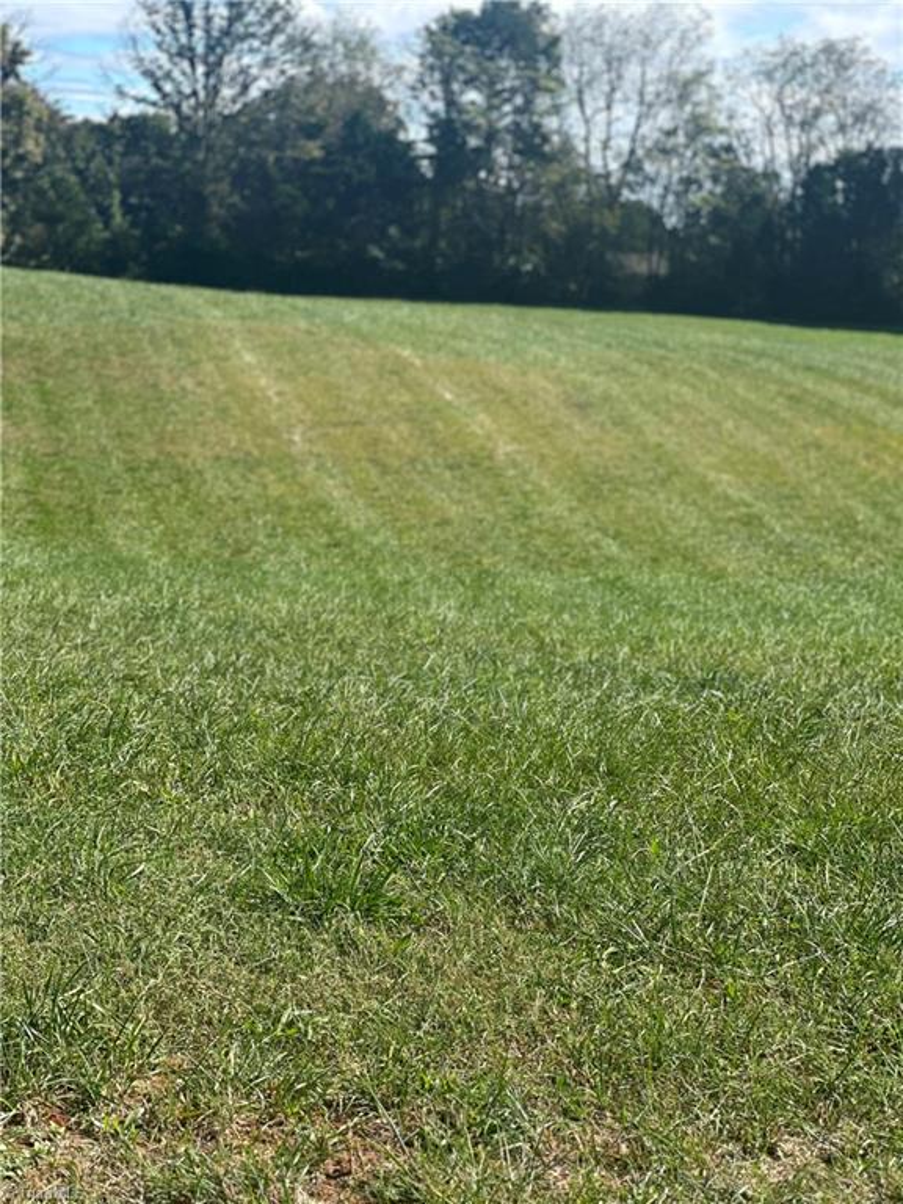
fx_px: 2678
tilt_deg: -4.3
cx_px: 452
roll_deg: -0.2
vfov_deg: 25.3
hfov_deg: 19.1
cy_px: 602
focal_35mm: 77
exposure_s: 1/469
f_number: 2.8
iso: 32
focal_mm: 9
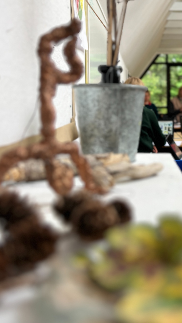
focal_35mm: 43
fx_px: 369
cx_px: 168
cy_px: 103
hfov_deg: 26.6
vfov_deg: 46.5
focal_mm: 5.7
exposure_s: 1/100
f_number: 1.5
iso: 32
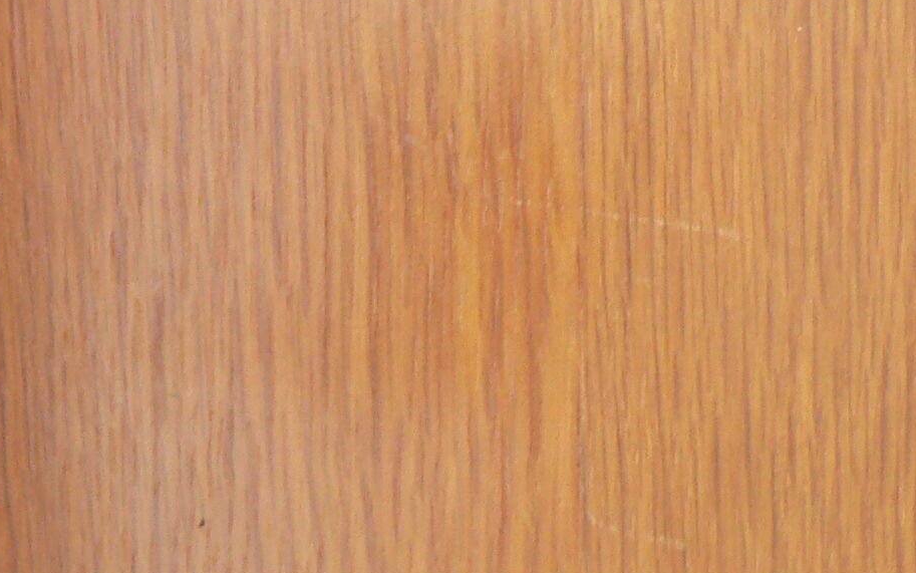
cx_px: 404
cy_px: 114
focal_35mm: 107
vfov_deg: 12.2
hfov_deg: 19.4
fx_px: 2672
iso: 200
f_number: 2.8
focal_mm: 6
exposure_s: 1/30
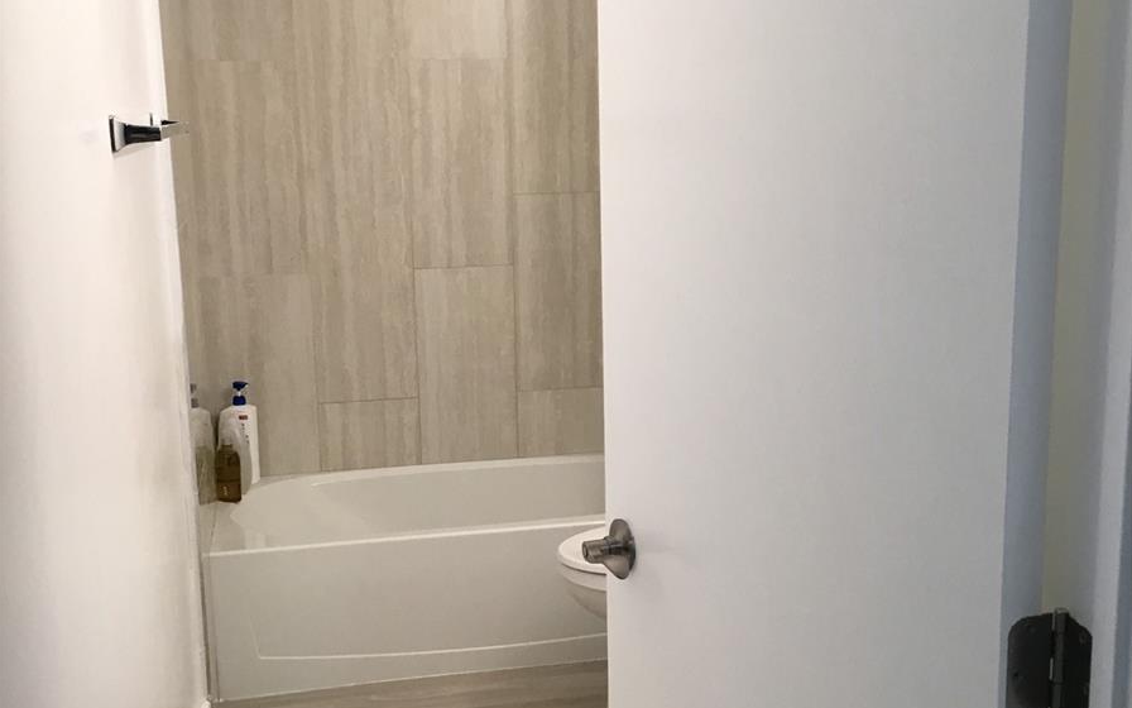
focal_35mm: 44
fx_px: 1357
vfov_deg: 29.2
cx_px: 566
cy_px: 393
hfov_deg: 45.3
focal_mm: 3.3
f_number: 2.4
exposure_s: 1/30
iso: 50
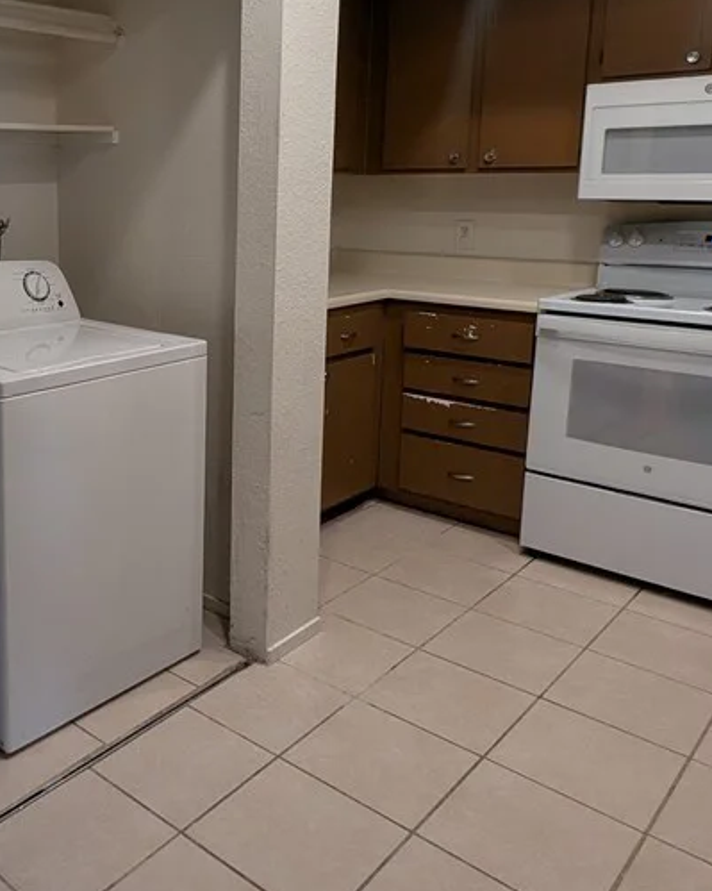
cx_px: 128
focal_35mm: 32
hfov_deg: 43.3
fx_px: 843
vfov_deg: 55.1
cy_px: 337
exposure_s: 1/30
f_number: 2.2
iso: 64
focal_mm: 2.35
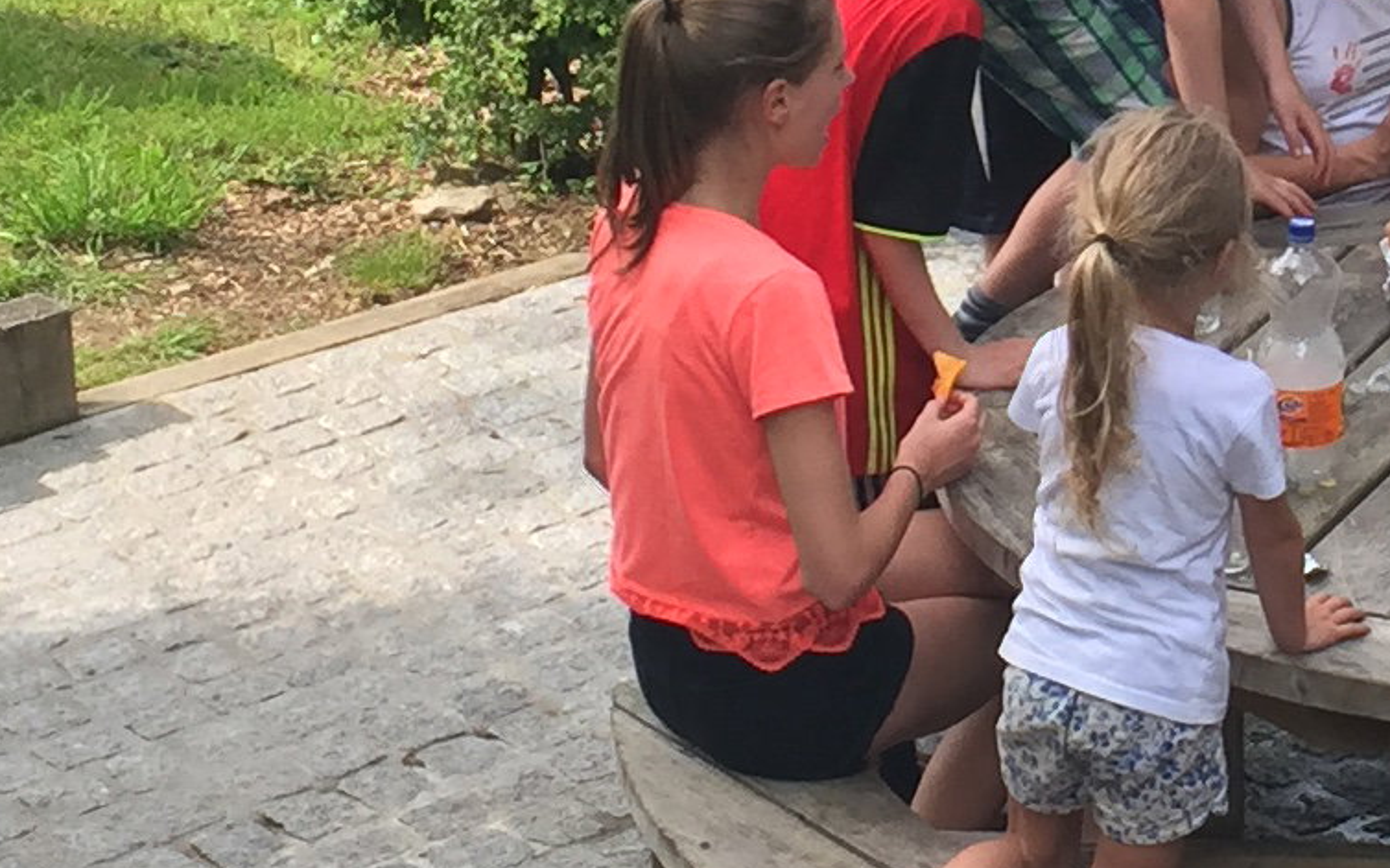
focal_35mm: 133
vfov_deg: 9.7
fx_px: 5038
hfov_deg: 15.5
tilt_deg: -14.8
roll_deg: -1.2
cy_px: -273
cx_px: 1348
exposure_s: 1/527
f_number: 2.2
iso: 32
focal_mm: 4.15
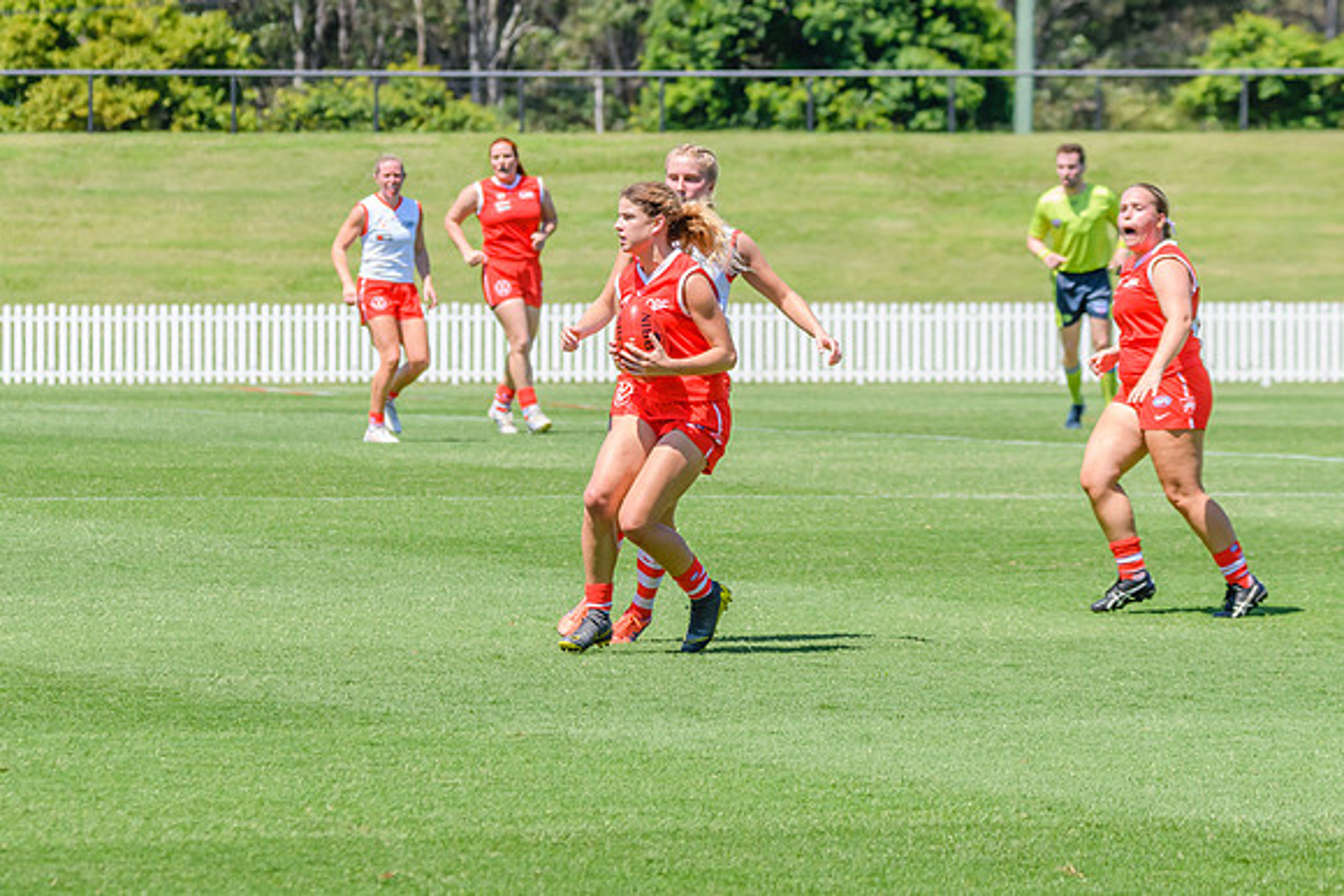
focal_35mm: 330
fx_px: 12317
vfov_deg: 4.2
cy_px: 308
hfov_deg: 6.2
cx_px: 478
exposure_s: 1/2000
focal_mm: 190
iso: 800
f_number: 7.1
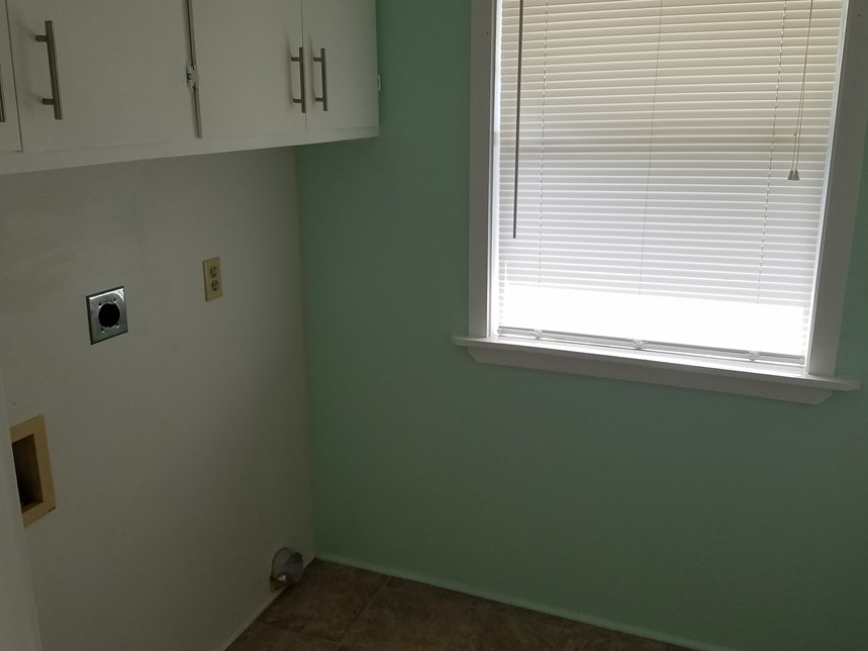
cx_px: 448
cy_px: 271
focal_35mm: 31
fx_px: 777
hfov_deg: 58.3
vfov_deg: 45.3
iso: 50
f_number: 1.7
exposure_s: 1/210
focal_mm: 4.2
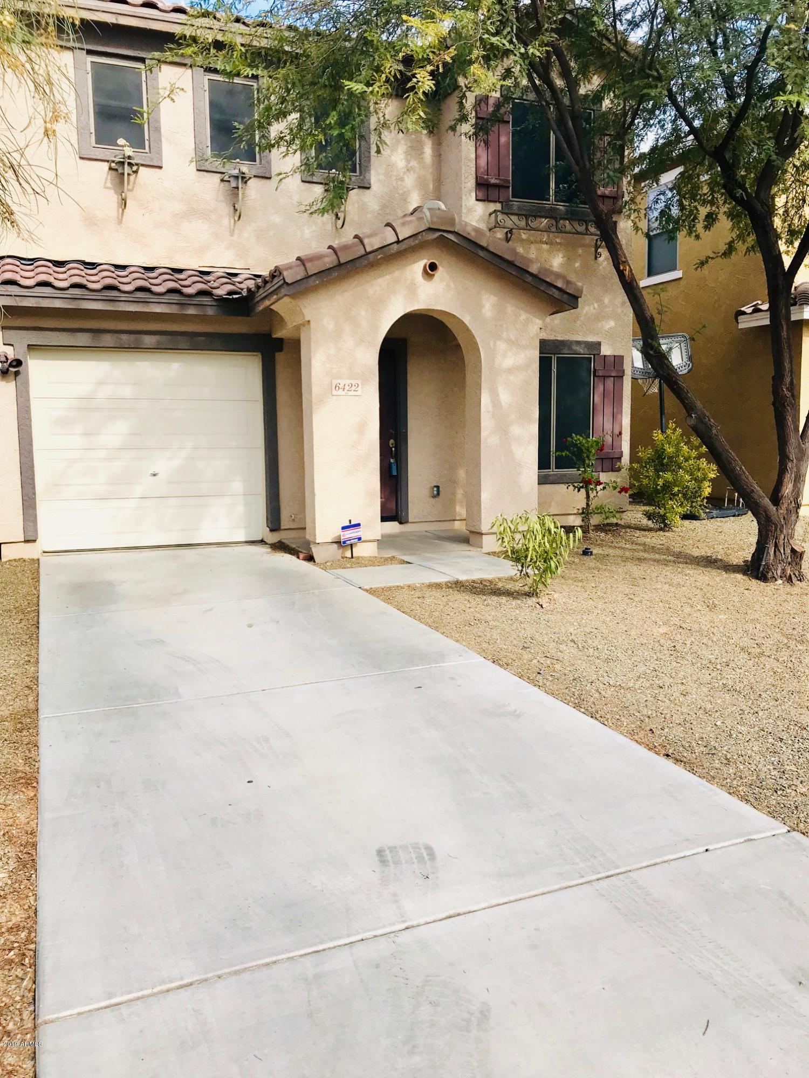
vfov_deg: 63.4
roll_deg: +0.9
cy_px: 539
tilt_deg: -5.8
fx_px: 873
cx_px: 404
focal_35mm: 28
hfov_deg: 49.7
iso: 20
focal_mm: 3.99
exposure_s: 1/1053
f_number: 1.8
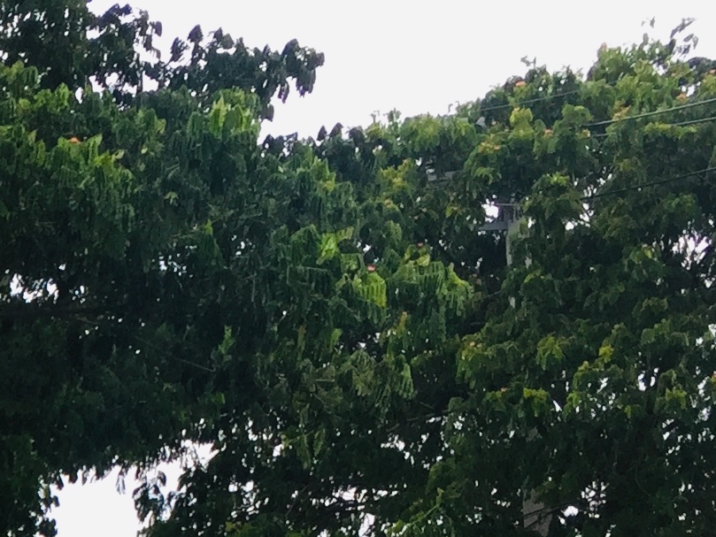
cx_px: -541
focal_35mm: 117
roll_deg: -0.1
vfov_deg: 12.1
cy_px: 785
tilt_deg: +2.6
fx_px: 2420
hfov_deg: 14.8
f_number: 2.2
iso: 32
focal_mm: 4.15
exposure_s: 1/100
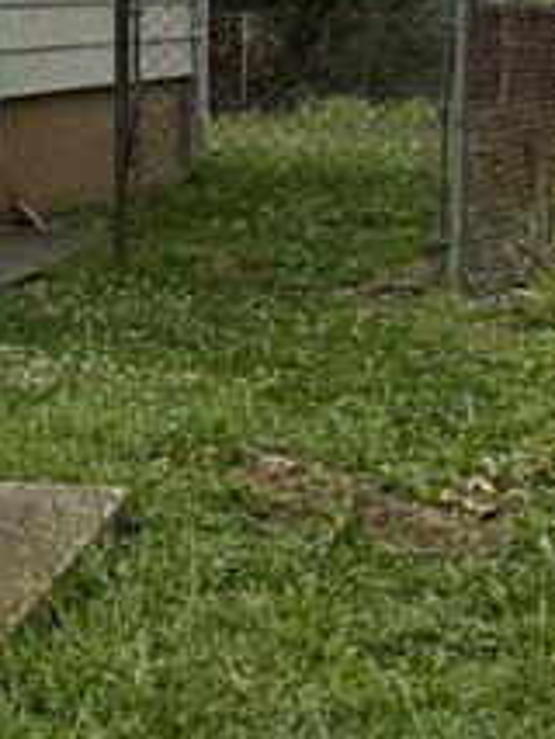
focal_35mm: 173
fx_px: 3695
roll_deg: +0.9
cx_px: -891
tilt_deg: -2.8
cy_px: 184
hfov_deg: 7.8
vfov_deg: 11.4
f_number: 1.78
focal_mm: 6.76
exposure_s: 1/7353
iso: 80
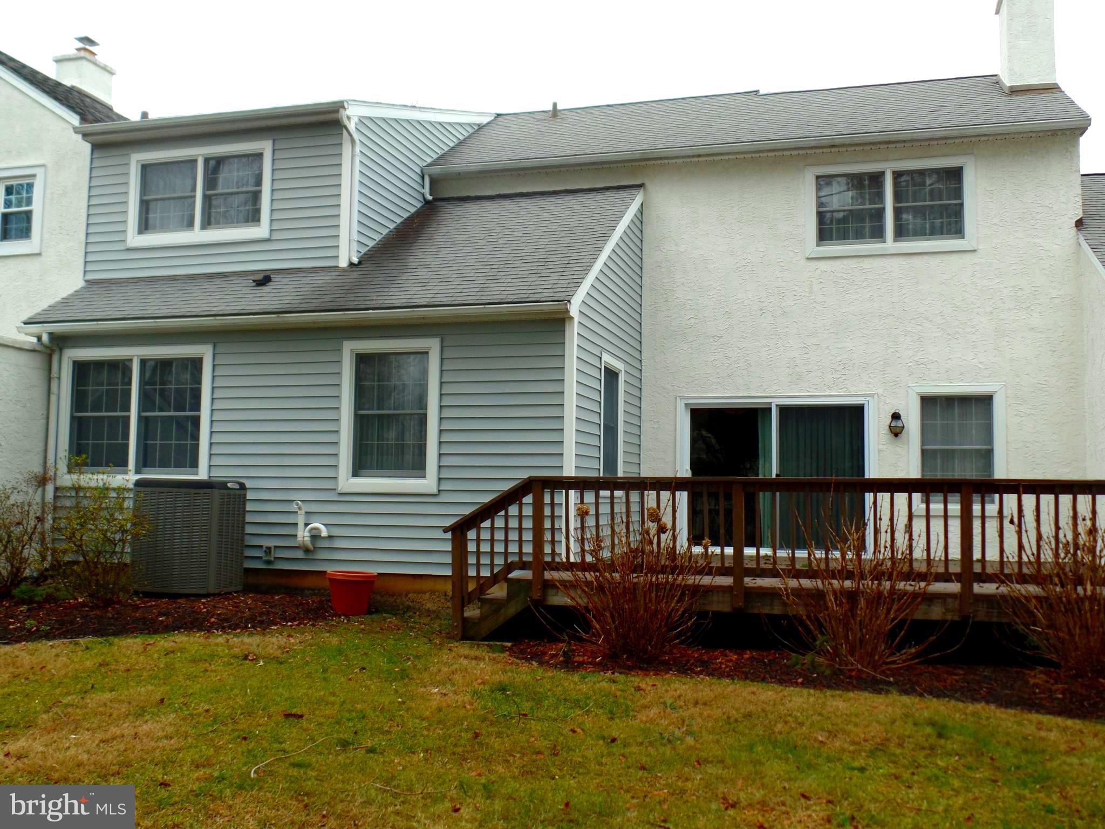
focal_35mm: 35
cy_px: 414
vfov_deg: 40.7
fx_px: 1117
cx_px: 552
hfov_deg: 52.6
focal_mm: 6.2
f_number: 3.4
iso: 80
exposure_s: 1/90
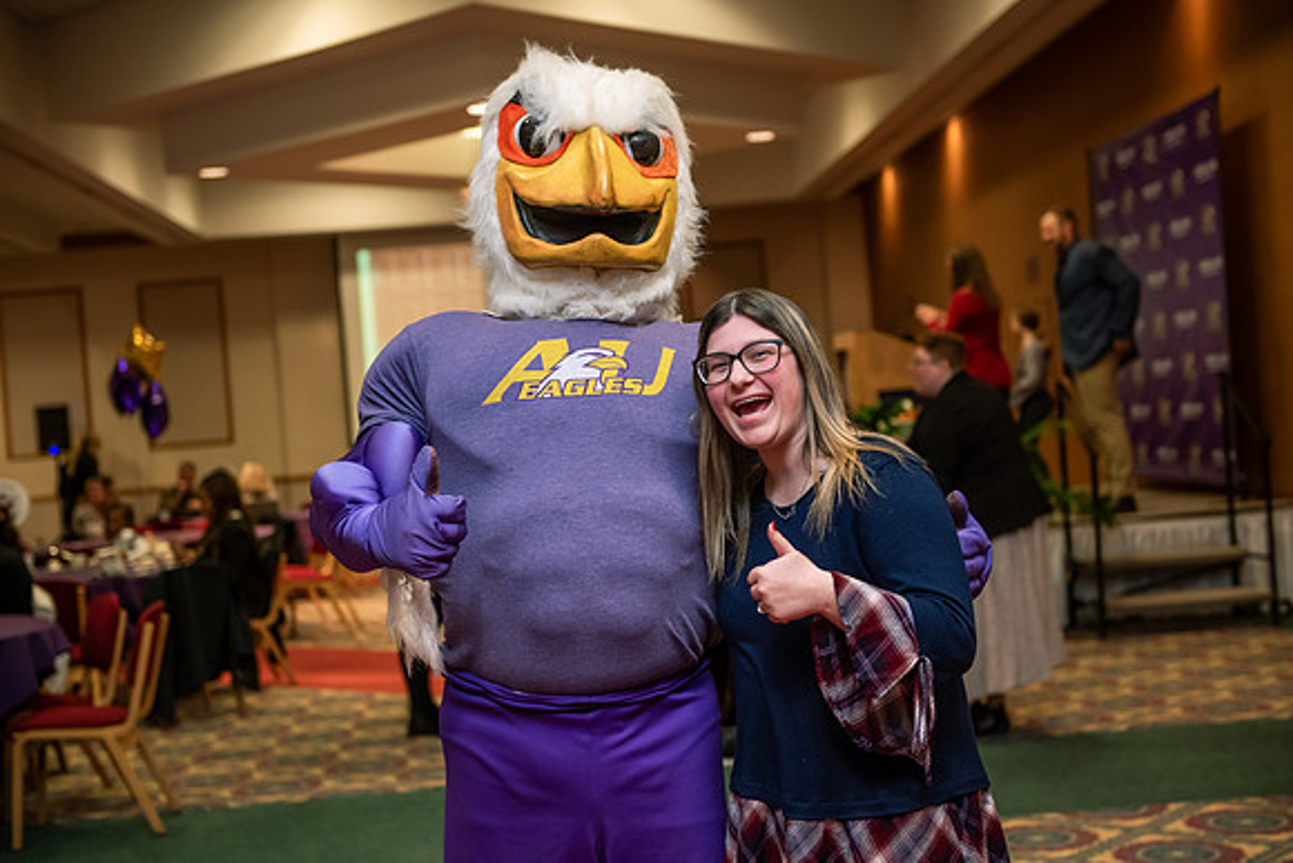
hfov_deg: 36.2
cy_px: 432
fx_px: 1976
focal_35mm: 55
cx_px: 646
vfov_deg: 24.6
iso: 1250
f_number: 3.2
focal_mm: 55
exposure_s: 1/160
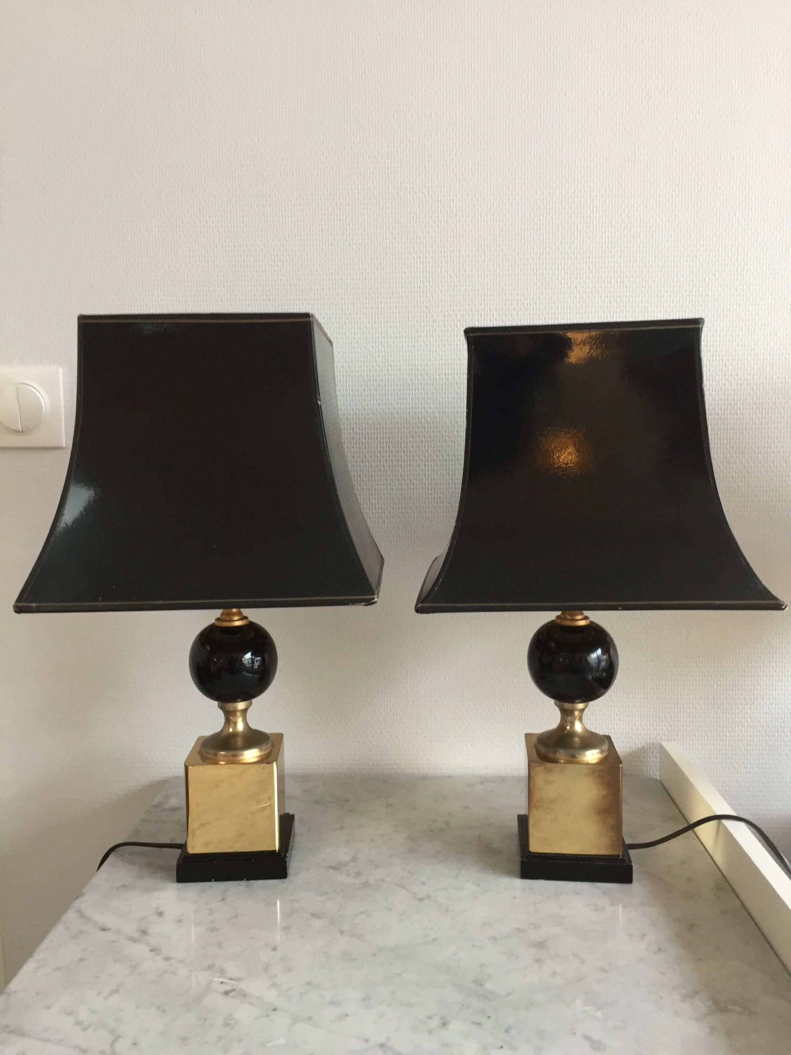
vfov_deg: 61.7
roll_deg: +1.5
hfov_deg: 48.2
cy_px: 528
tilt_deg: -3.1
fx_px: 884
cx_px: 396
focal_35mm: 29
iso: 125
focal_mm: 4.15
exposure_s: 1/33
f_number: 2.2
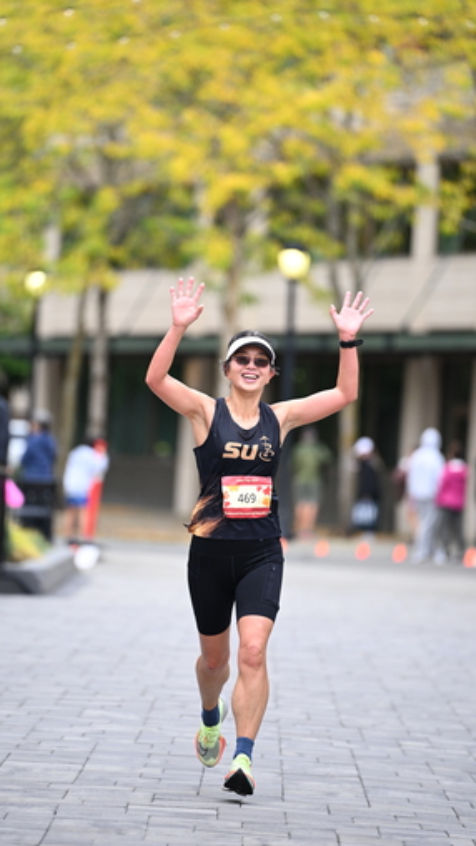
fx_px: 5090
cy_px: 405
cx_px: 202
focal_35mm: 227
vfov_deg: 9.5
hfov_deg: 5.4
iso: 1000
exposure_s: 1/2000
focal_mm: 200
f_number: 2.8
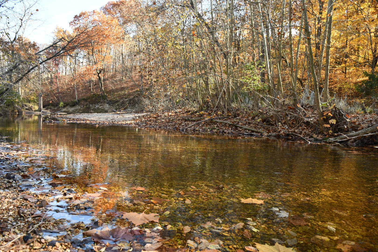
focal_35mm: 27
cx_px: 189
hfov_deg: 67.4
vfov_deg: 47.9
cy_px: 126
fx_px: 283
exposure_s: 1/250
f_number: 5
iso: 400
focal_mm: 18
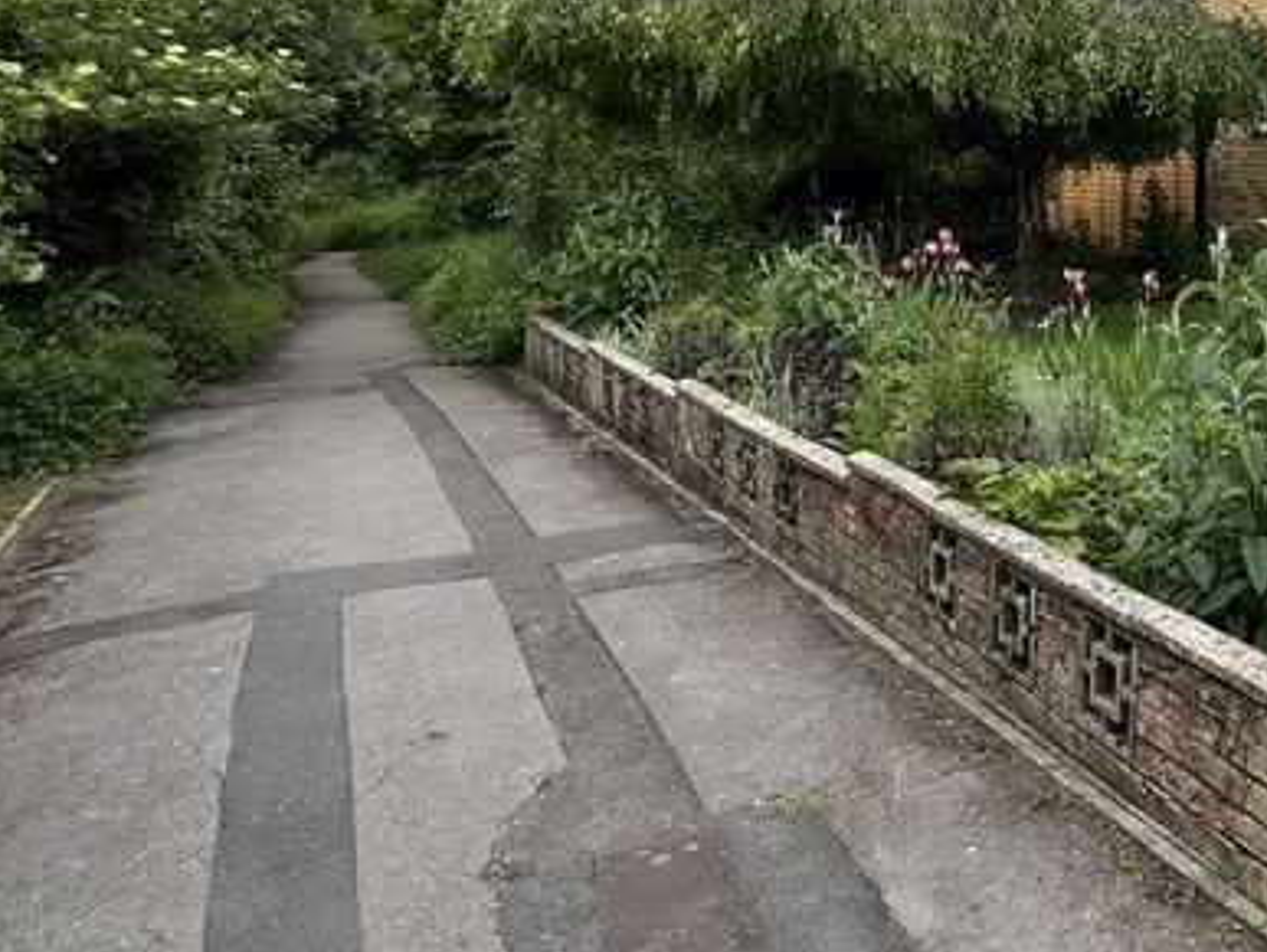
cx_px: 1300
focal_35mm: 37
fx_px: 1356
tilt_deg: +0.7
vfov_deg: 36.9
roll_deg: -0.8
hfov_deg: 42.4
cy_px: 144
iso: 40
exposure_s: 1/889
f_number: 2.2
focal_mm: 2.22
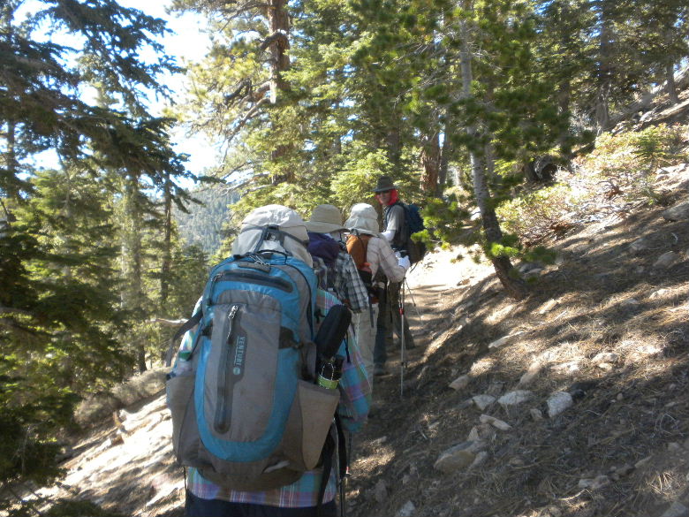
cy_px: 258
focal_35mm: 37
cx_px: 344
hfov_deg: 50.1
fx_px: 736
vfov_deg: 38.7
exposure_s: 1/425
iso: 361
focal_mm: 6.6
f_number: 3.5
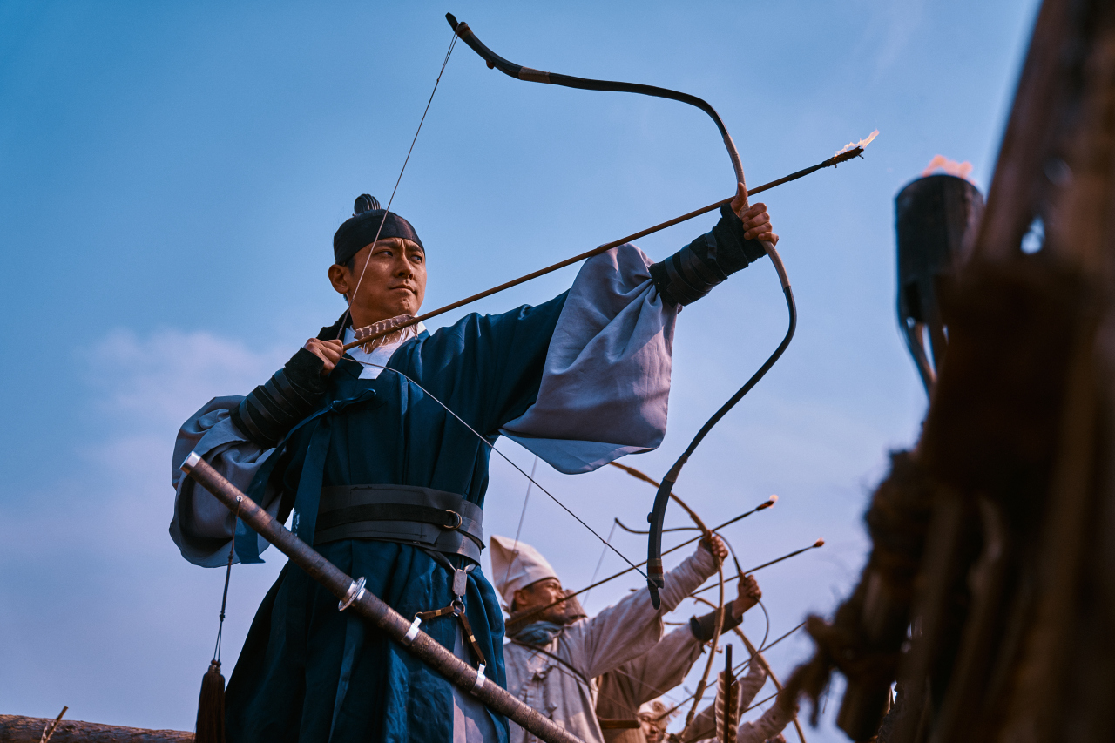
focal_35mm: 43
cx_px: 558
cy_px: 372
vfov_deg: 31.2
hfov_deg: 45.4
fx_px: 1332
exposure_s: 1/2500
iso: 200
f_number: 2.8
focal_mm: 43
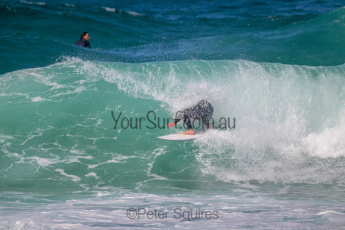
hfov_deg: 2.6
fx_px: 7668
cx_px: 172
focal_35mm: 800
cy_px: 115
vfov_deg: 1.7
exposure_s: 1/1600
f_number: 11
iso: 560
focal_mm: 800
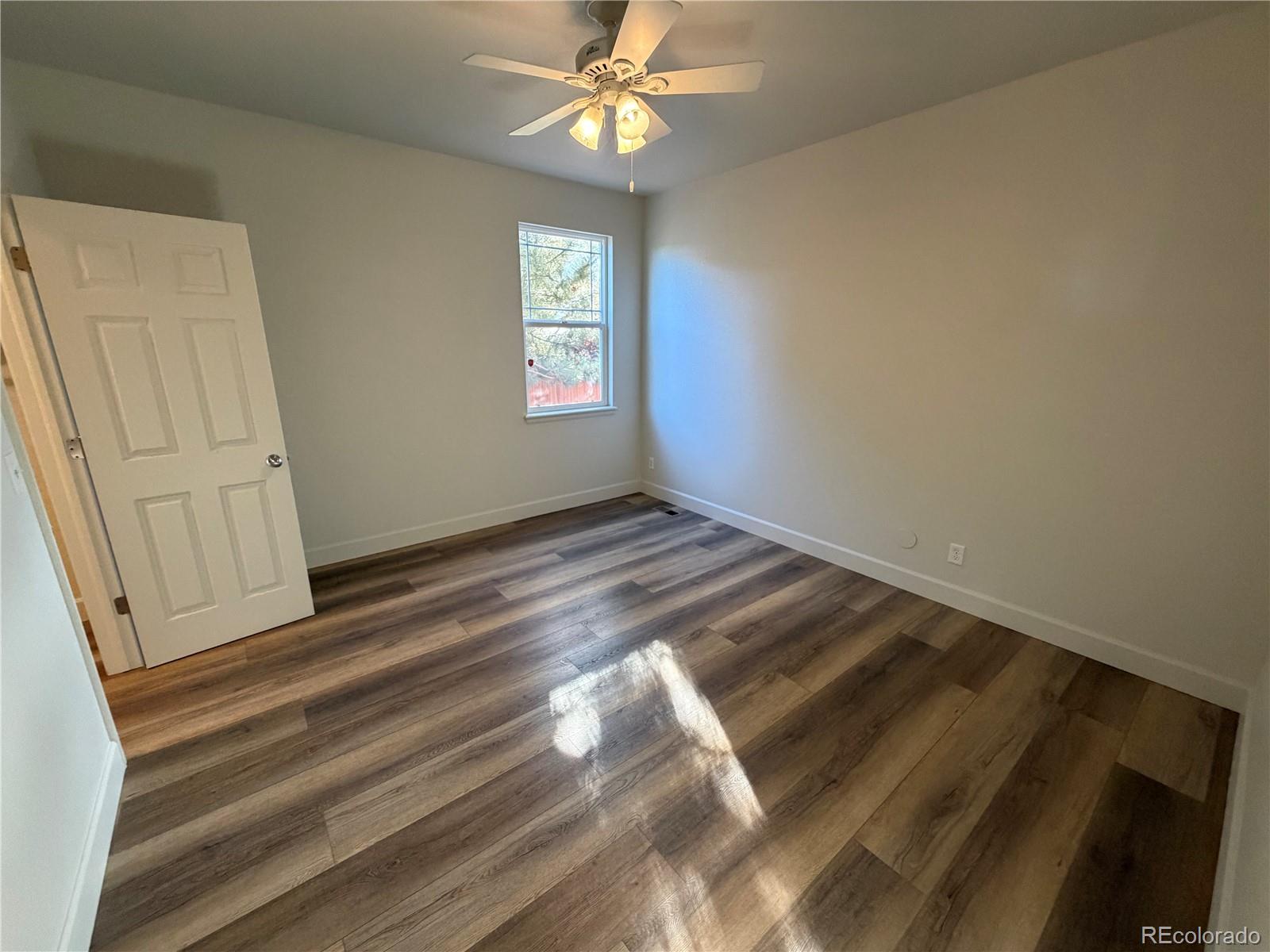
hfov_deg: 102.1
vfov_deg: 85.7
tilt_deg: -15.7
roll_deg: +0.0
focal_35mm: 14
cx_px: 635
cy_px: 476
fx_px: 514
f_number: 2.2
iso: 400
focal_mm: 2.22
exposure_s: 1/60
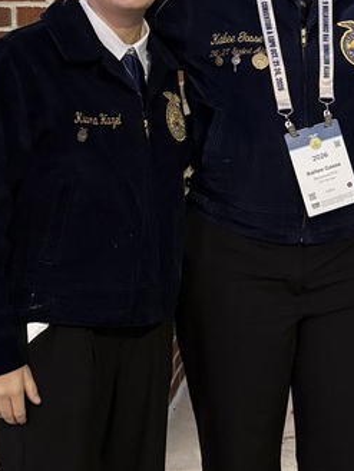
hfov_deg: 17.9
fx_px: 1104
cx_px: 325
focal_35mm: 81
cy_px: 156
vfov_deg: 24.0
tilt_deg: -6.3
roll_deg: +0.1
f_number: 1.6
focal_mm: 5.96
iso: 640
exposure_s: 1/30
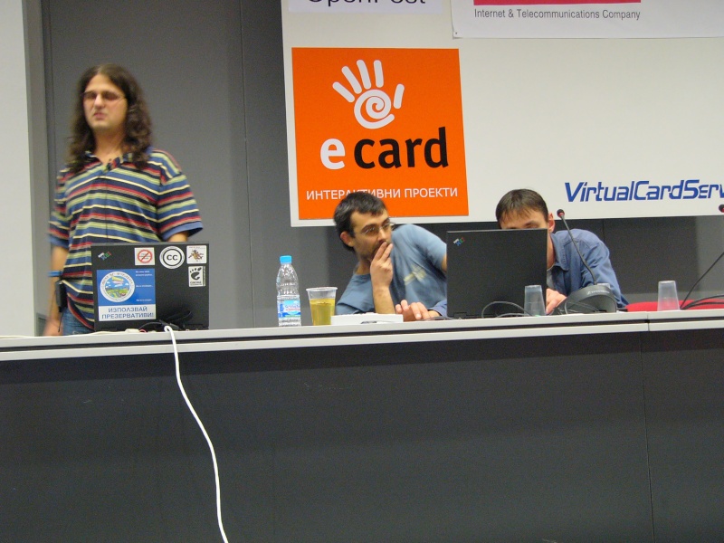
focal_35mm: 49
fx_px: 1025
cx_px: 362
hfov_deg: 38.9
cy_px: 272
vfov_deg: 29.7
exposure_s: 1/8
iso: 200
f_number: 2.8
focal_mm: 8.2
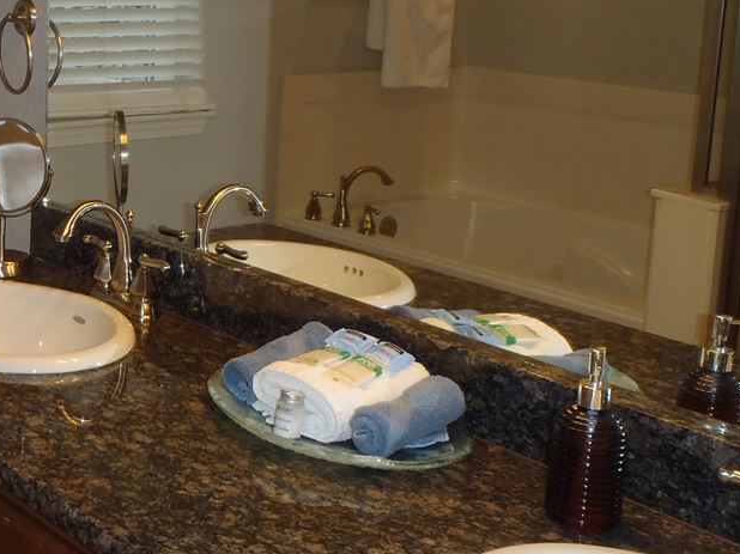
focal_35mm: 58
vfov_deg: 25.0
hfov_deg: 31.6
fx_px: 1239
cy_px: 152
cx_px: 65
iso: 125
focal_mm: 5
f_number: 3.9
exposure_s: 1/30
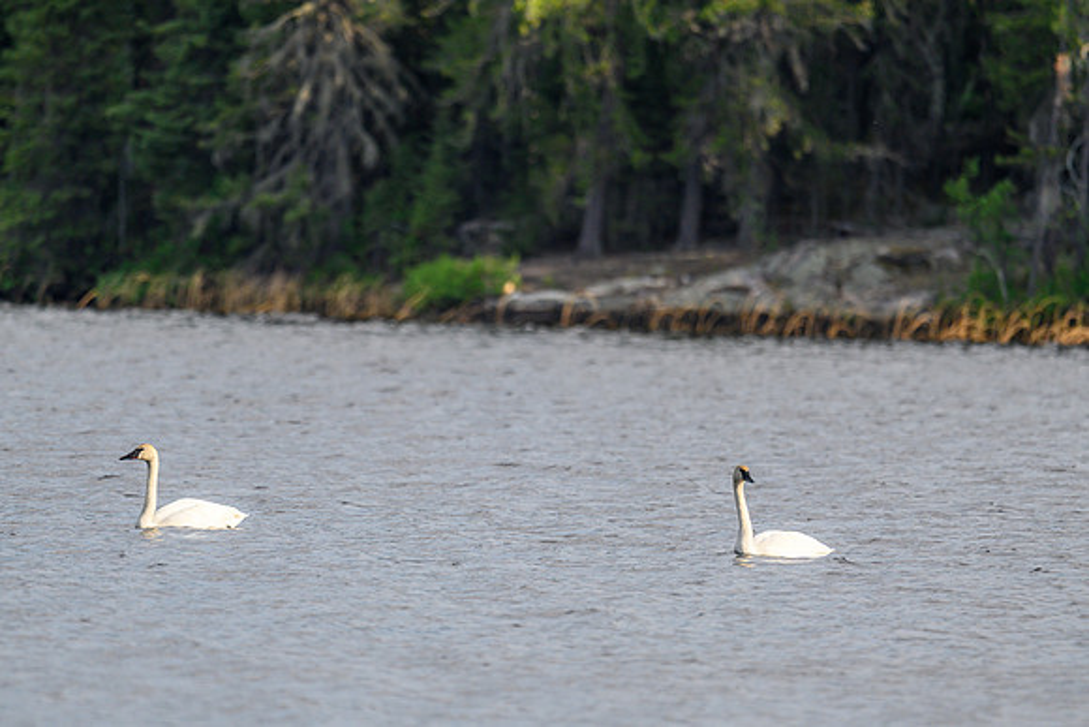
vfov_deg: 2.2
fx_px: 19112
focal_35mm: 632
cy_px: 410
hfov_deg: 3.3
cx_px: 544
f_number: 6.3
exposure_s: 1/1250
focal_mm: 560
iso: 360
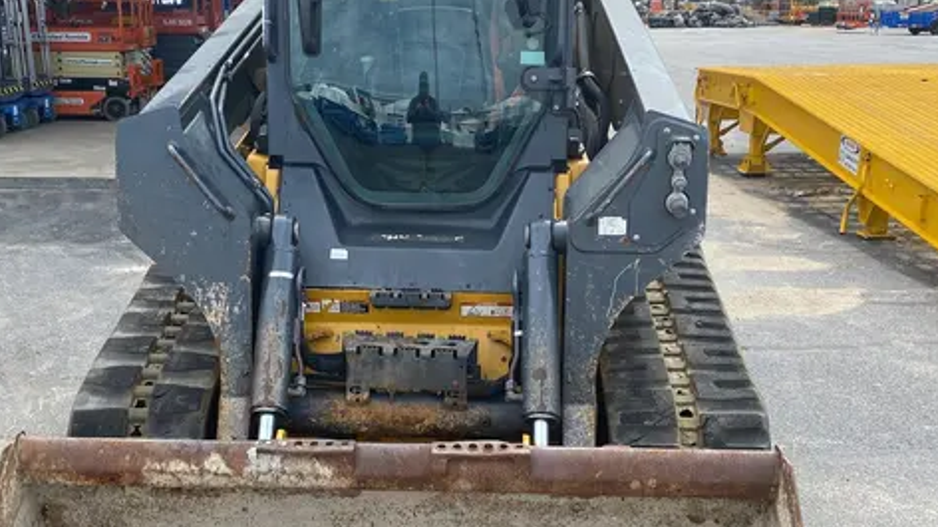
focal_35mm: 44
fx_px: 1094
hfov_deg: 46.3
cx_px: 417
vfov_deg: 27.0
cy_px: 327
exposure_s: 1/1362
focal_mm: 4.25
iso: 32
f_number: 1.8
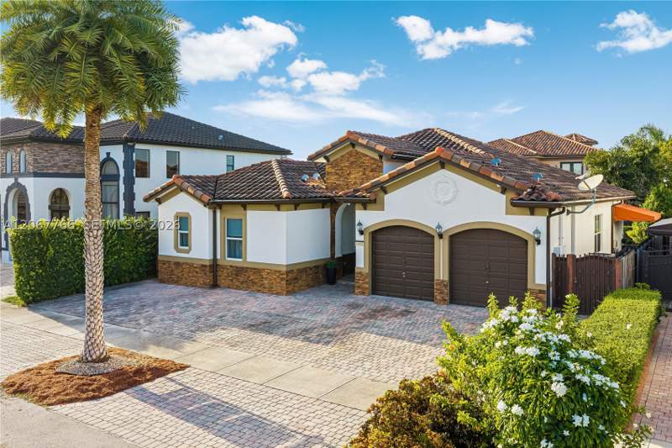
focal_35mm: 28
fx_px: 523
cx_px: 336
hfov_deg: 65.5
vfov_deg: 46.4
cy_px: 224
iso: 100
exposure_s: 1/200
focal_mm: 14.45
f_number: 4.5
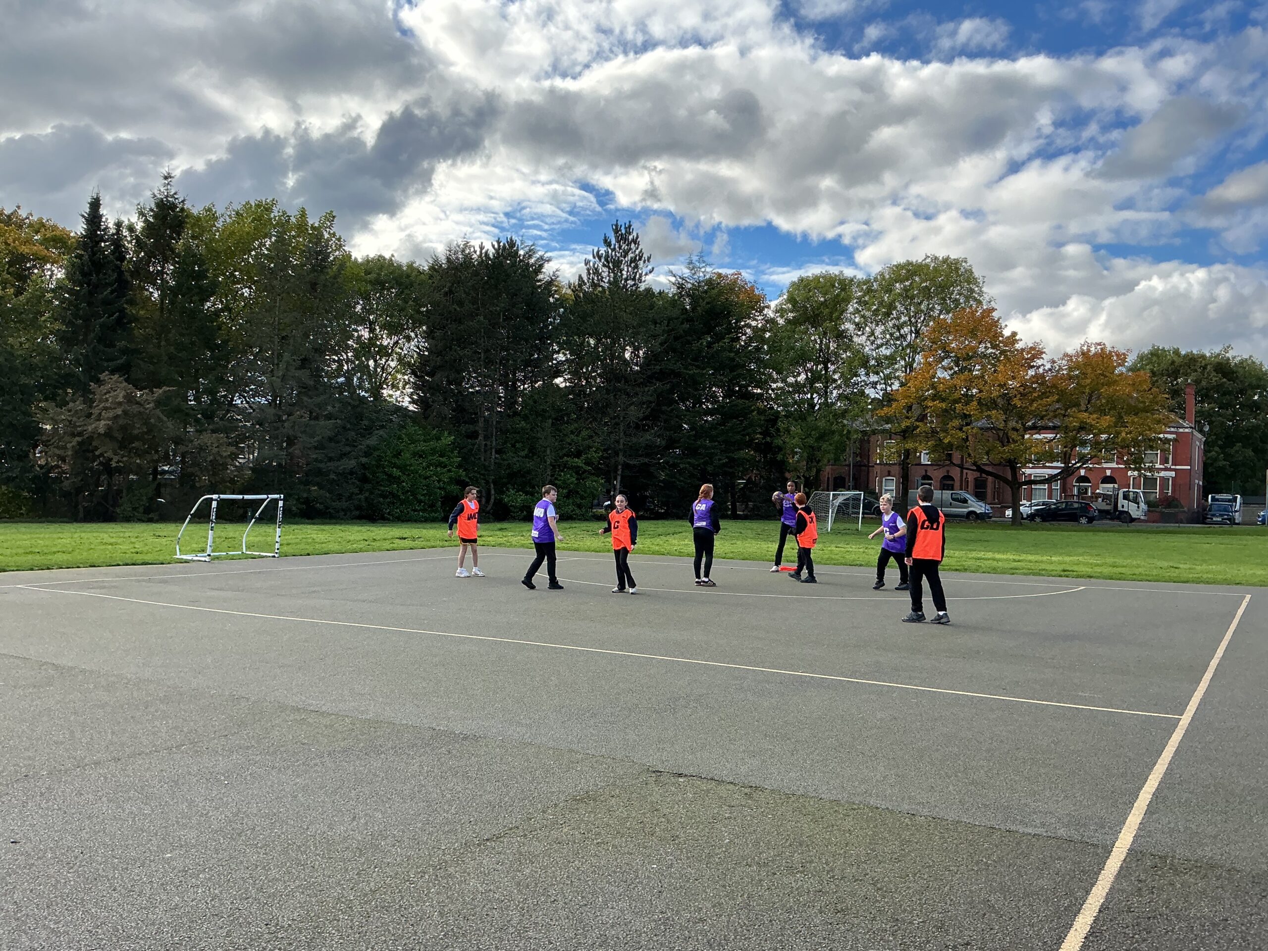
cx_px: 634
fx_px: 1062
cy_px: 476
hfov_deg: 61.7
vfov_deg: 48.2
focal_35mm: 29
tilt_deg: +1.5
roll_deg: -1.5
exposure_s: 1/842
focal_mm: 3
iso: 25
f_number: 1.8
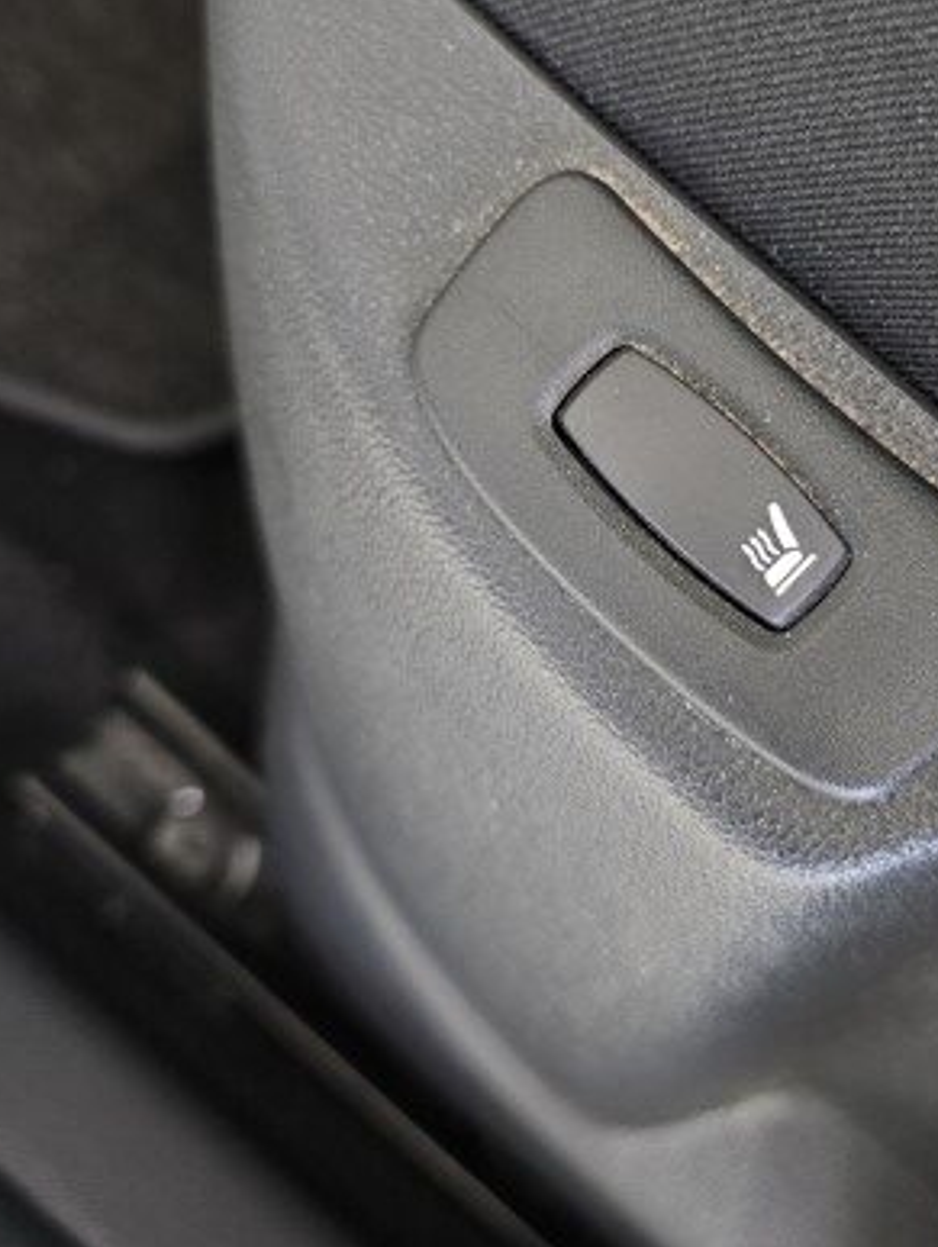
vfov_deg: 48.4
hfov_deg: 37.1
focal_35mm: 38
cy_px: 454
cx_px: 670
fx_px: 1371
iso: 640
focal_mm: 6.3
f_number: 1.7
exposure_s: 1/25
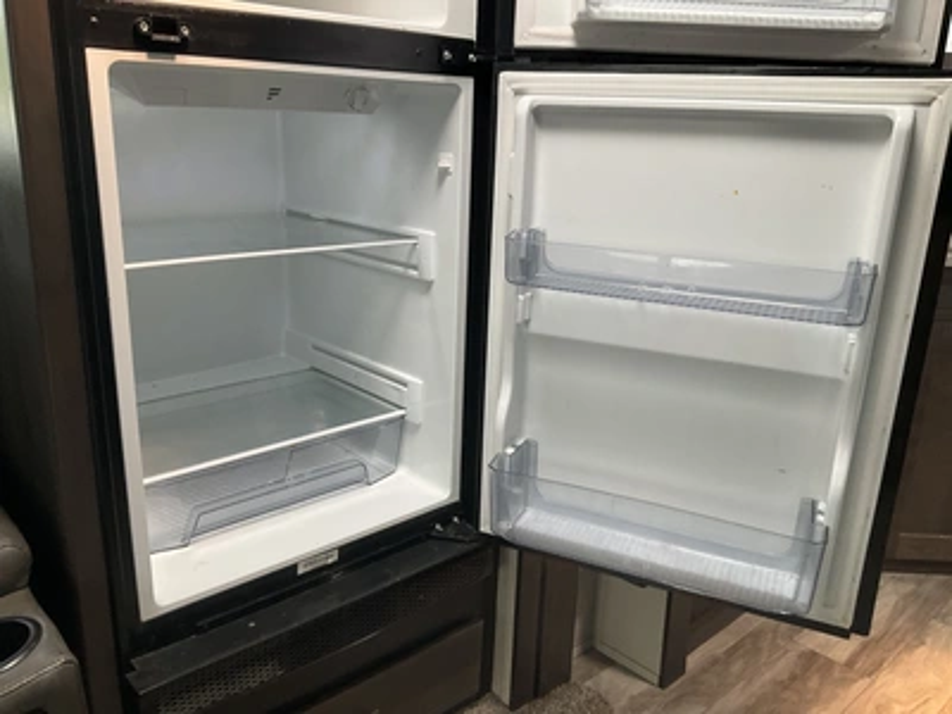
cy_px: 357
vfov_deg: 48.2
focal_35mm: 29
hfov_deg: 61.7
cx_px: 476
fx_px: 798
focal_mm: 3
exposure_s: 1/122
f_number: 1.8
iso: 64
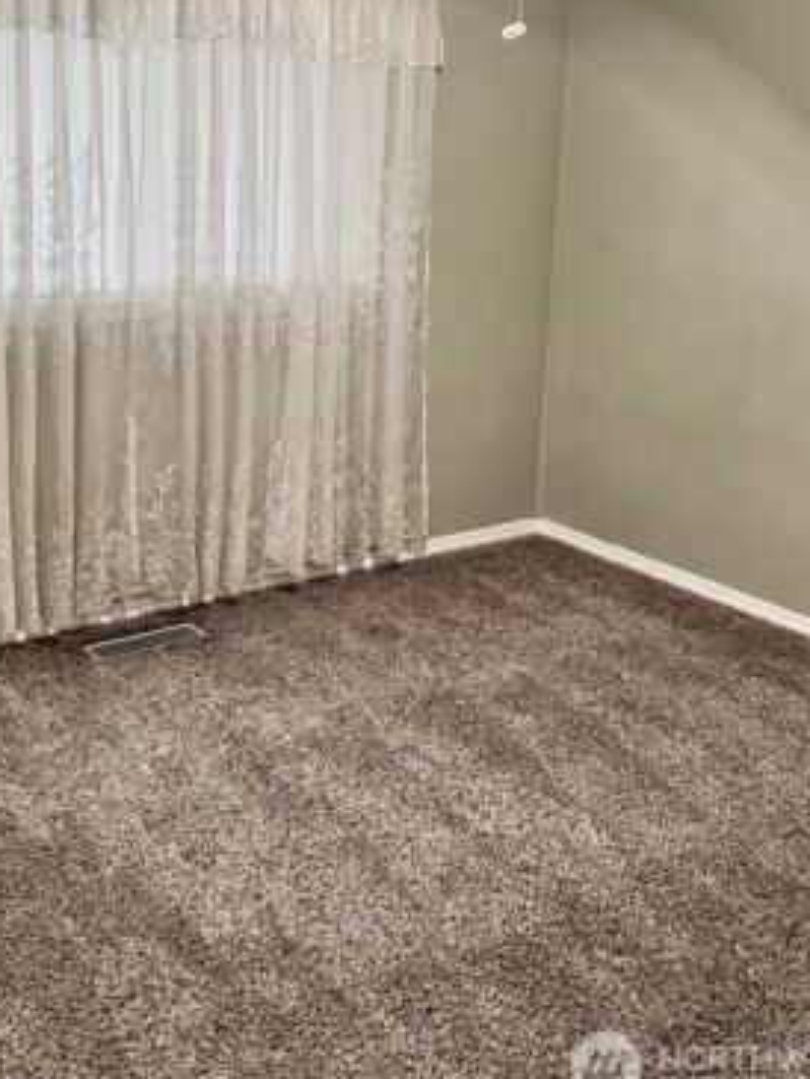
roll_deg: -0.2
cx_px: 313
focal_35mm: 38
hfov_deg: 37.6
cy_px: 330
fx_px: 1185
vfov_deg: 47.9
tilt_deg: -10.1
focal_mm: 5.1
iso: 320
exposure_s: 1/60
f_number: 1.6
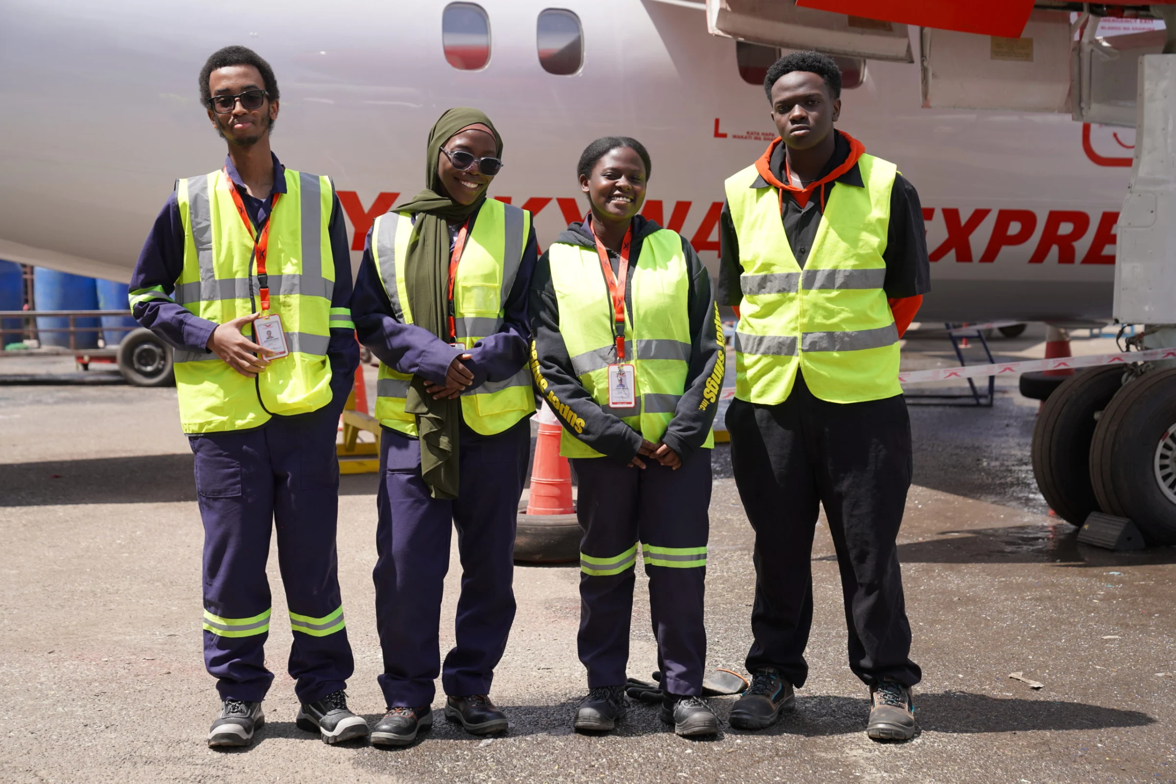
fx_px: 1895
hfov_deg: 34.5
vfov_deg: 23.4
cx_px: 588
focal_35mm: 58
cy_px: 392
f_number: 4.5
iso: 100
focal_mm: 58
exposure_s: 1/500
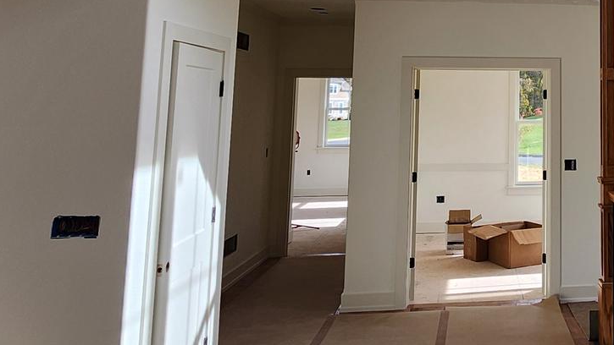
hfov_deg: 44.7
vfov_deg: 28.1
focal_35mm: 40
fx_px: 651
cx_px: 578
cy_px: 8
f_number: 2.2
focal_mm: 2.2
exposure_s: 1/330
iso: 50
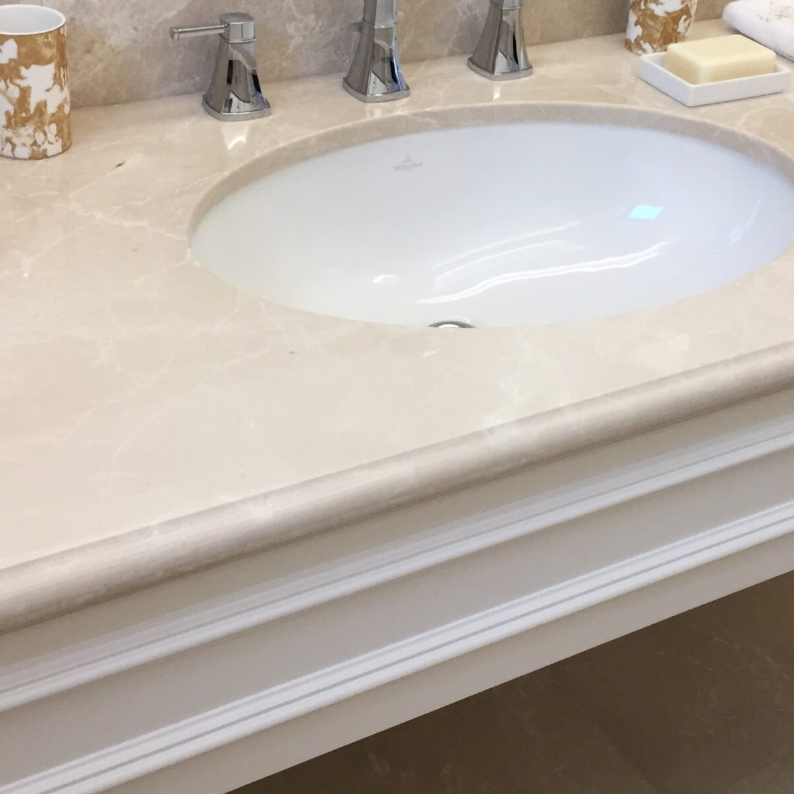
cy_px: 288
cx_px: 450
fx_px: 1427
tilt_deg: -27.9
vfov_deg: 30.9
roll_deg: -5.2
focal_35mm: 55
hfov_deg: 31.1
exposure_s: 1/33
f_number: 2.2
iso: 64
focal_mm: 4.15
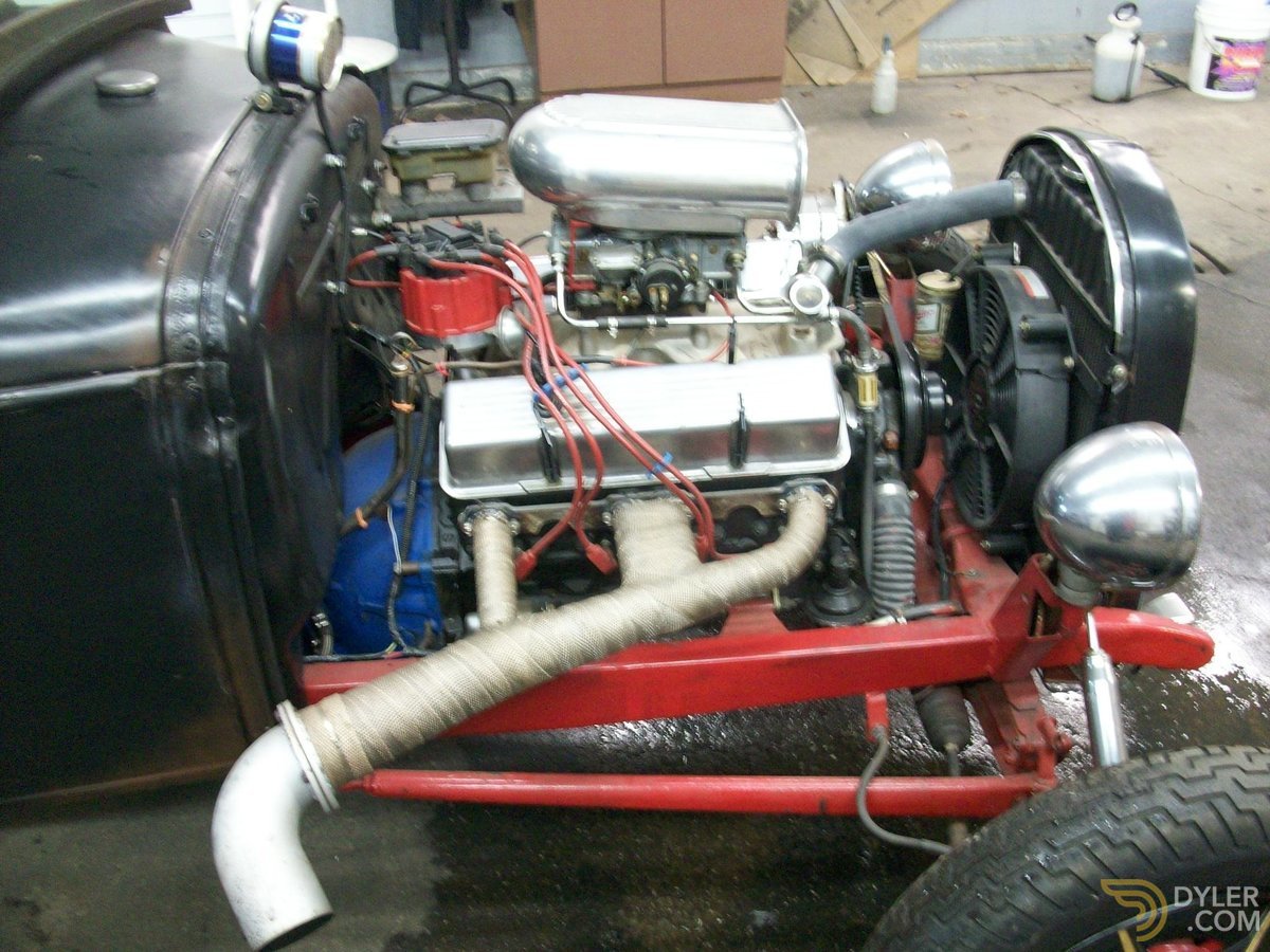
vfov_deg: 41.8
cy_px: 476
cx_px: 635
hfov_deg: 54.0
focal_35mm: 34
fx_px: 1247
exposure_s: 1/6.05
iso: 160
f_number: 2.8
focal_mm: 5.7
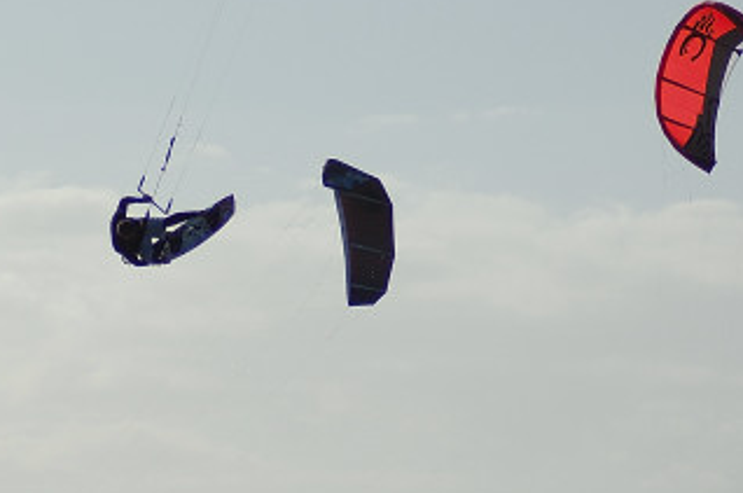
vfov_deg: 3.5
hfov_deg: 5.2
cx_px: 175
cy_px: 268
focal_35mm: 396
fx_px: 8166
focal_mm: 105
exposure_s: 1/4000
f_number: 4.2
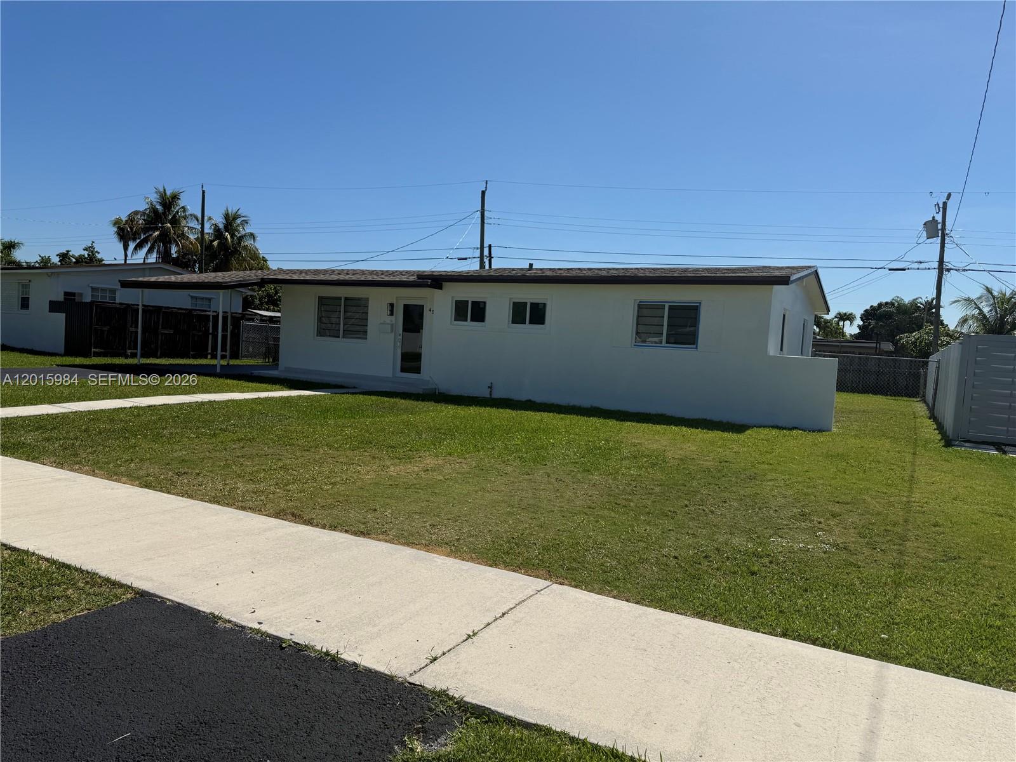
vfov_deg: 56.8
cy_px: 381
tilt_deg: -2.5
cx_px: 508
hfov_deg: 71.6
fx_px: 704
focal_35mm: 24
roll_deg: -3.3
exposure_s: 1/8130
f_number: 1.78
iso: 80
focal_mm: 6.76
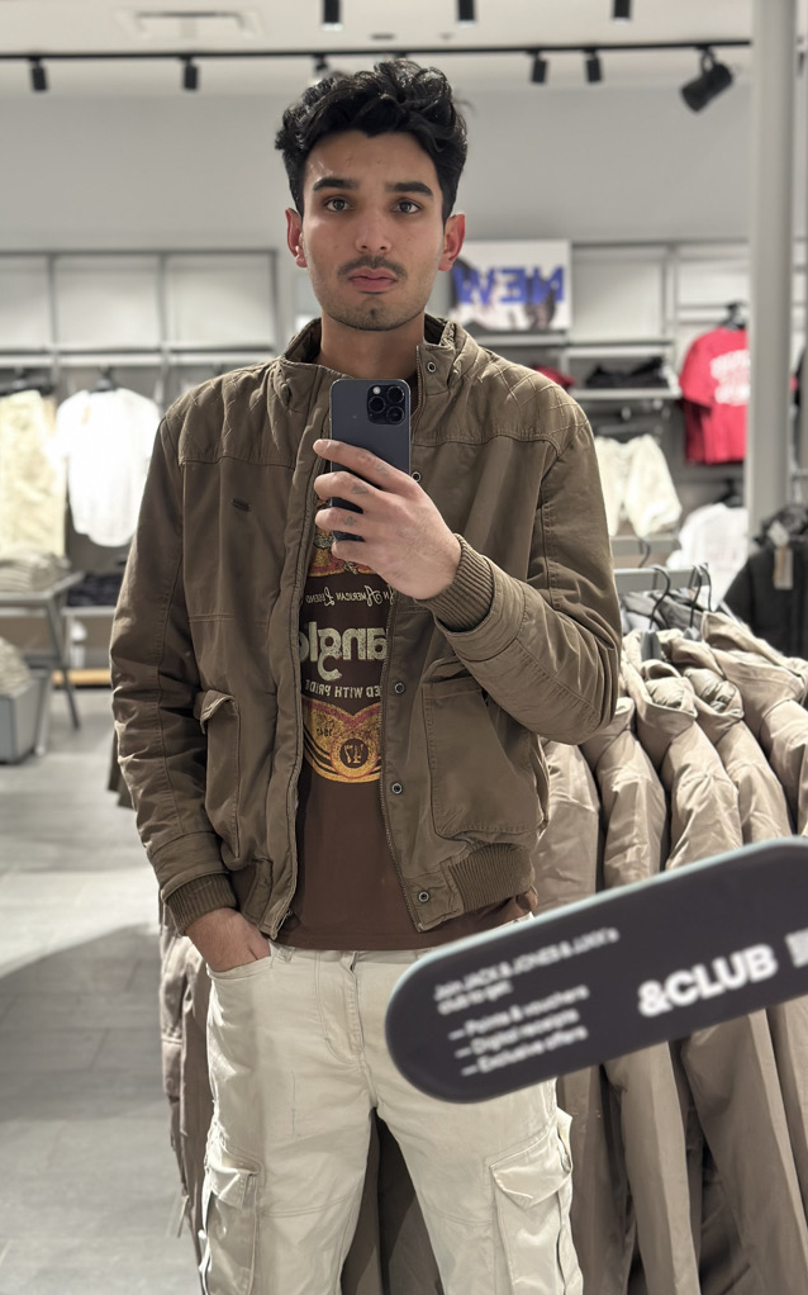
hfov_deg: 25.3
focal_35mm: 51
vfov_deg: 39.6
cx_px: 376
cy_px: 648
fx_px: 1798
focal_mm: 6.86
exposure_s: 1/60
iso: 250
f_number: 1.78
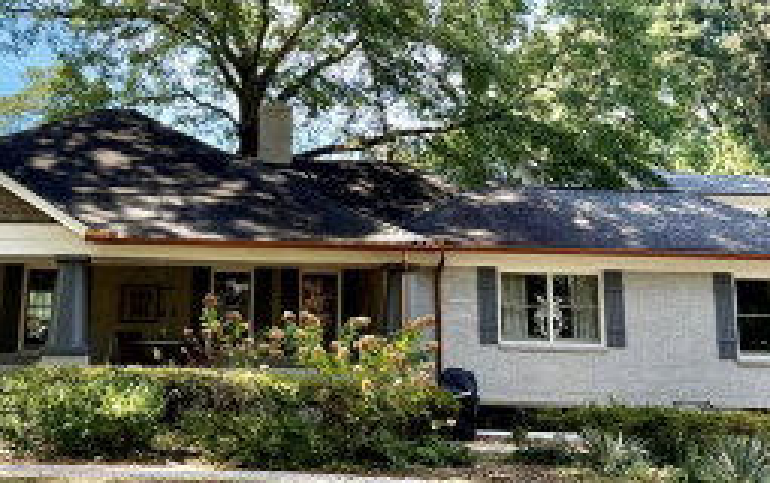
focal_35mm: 51
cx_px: 314
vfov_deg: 25.1
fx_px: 1071
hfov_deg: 39.4
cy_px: 121
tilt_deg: +11.8
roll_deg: -0.1
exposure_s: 1/943
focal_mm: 6.76
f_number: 1.78
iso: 100
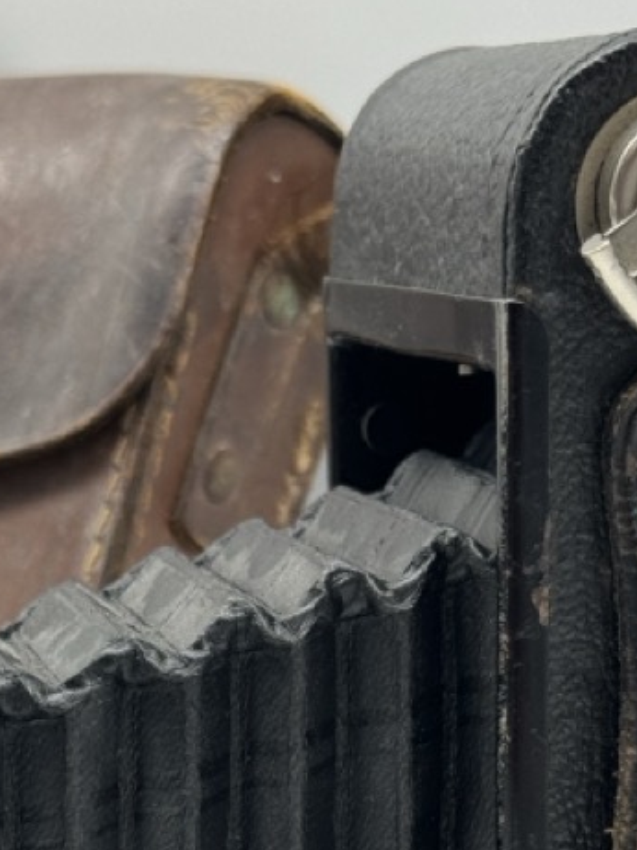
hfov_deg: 11.1
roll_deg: +1.5
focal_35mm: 133
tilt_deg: -14.6
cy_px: 979
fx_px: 3266
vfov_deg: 14.4
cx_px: 186
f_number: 1.78
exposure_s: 1/177
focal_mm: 6.76
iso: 50
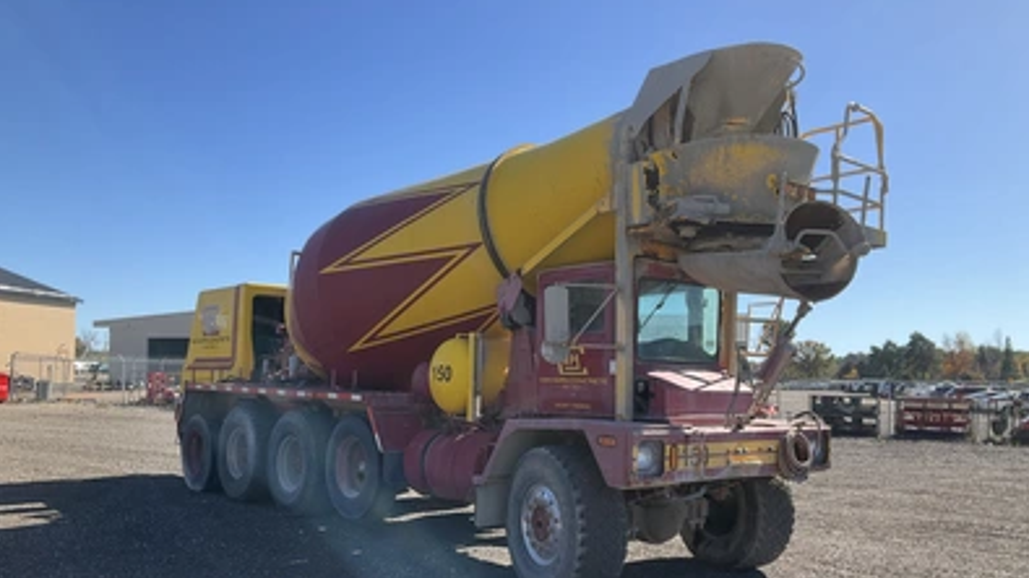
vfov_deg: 36.5
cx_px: 518
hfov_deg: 61.0
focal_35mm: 32
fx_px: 873
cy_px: 357
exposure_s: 1/1311
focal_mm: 3
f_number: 1.8
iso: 25
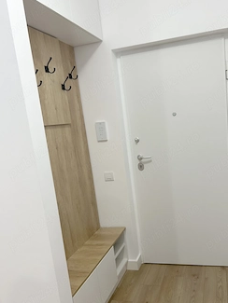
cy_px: 171
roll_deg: +6.1
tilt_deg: -9.8
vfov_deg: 56.6
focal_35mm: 32
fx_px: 281
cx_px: 136
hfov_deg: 44.0
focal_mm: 5.7
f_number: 1.5
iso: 125
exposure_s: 1/100
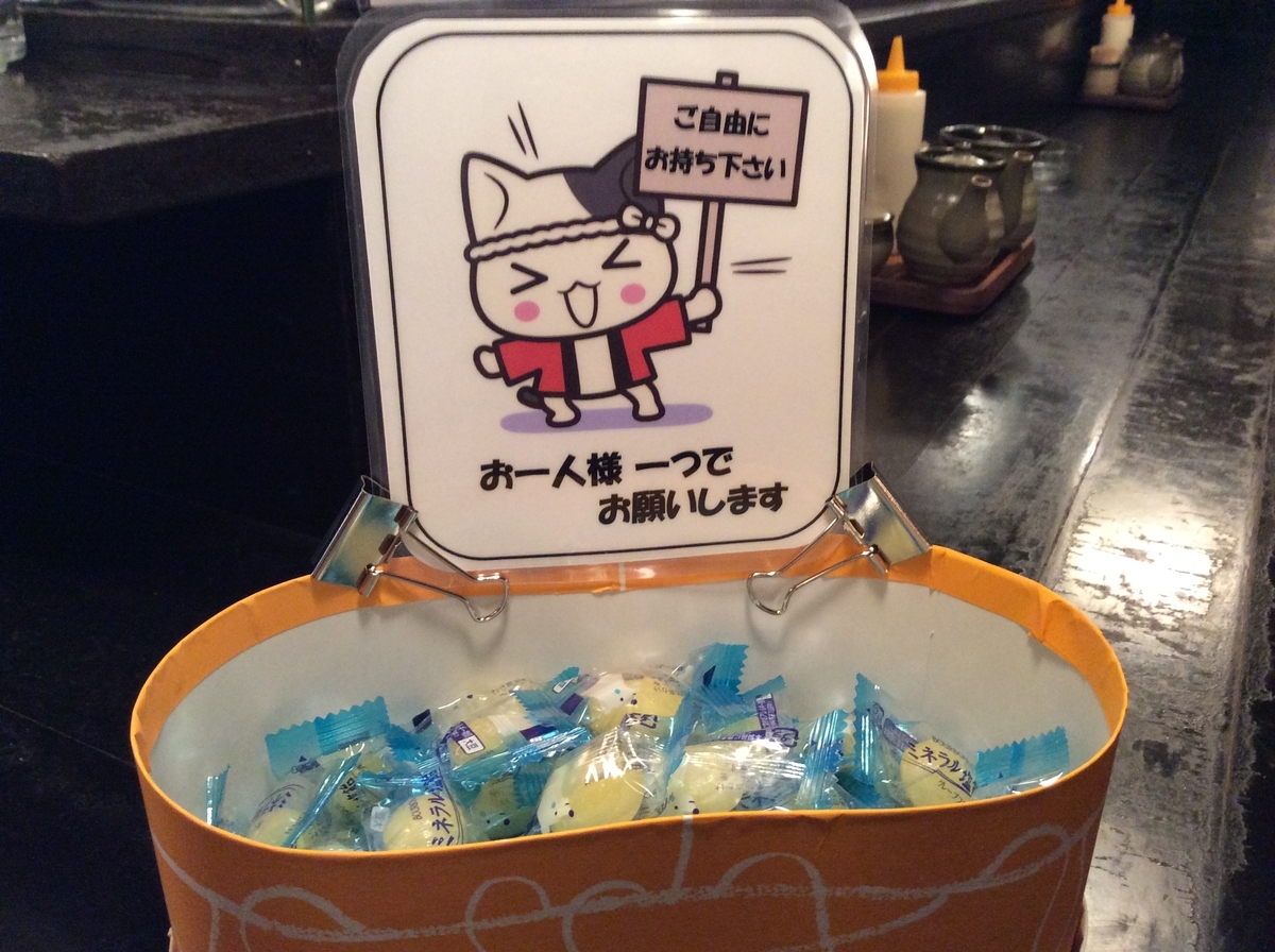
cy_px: 476
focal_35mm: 32
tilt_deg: -26.5
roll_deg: -0.6
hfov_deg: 56.9
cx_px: 638
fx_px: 1177
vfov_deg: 44.0
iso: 200
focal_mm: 3.3
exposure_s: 1/24
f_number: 2.4
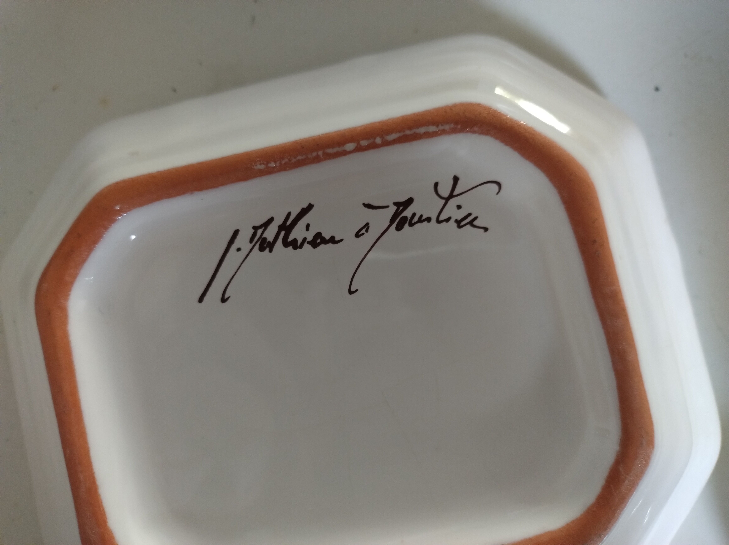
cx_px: 364
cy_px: 272
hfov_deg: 69.4
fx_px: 526
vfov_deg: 54.8
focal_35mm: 25
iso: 2491
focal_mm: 4.71
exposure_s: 1/25
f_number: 1.7
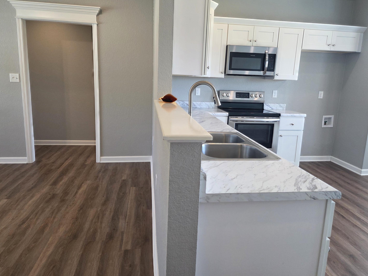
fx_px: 266
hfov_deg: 69.4
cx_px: 183
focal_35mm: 25
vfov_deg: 54.8
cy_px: 128
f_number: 1.8
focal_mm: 5.4
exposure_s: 1/120
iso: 250
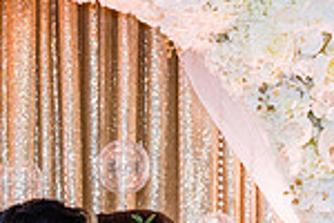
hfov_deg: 12.1
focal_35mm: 168
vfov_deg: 8.1
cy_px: 267
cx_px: -11
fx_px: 1559
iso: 800
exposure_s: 1/160
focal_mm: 40
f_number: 3.5
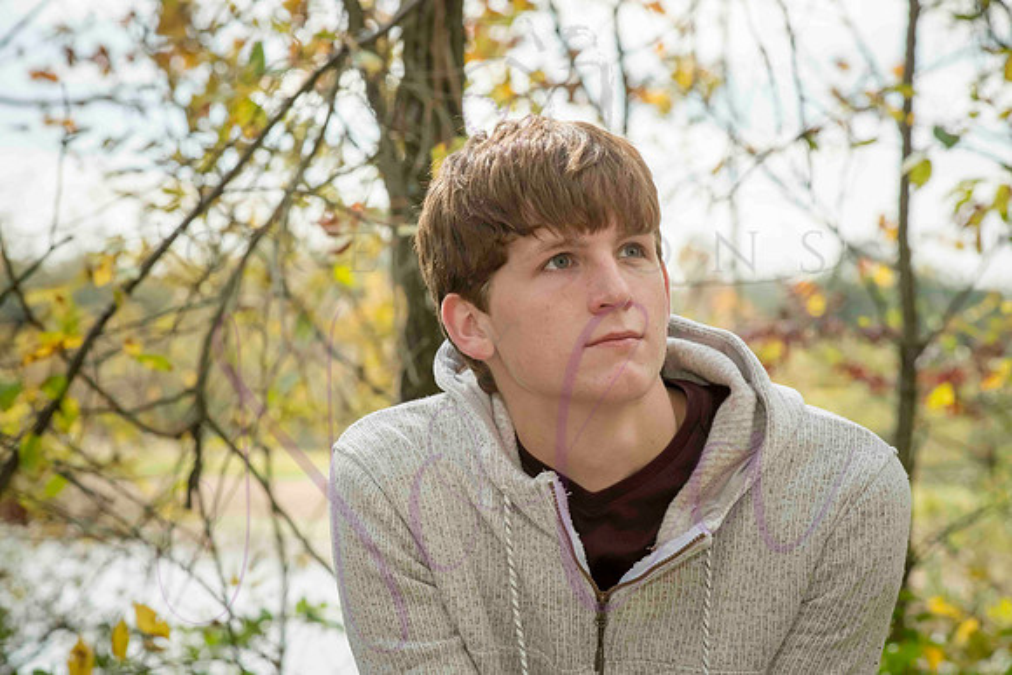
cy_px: 338
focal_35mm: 135
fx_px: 3796
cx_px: 506
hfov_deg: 15.2
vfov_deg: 10.2
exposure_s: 1/640
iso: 800
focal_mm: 135
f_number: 10
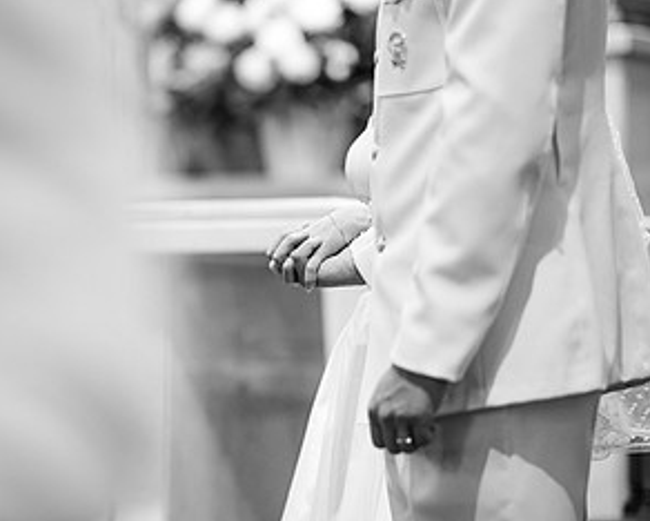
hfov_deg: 9.6
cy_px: 331
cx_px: 216
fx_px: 3850
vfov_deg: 7.7
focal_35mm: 200
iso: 800
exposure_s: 1/200
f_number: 1.4
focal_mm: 105
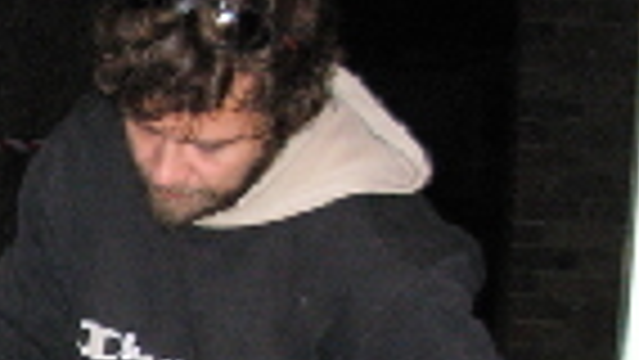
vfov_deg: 8.5
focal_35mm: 140
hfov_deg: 14.0
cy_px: 522
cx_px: -432
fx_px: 2373
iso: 377
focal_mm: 6.3
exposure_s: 1/152
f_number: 2.9
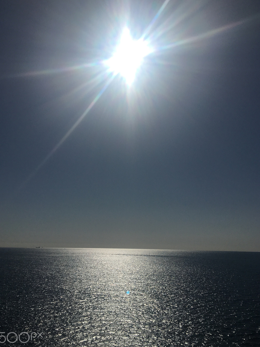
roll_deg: -0.3
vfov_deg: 56.8
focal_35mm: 32
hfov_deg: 44.2
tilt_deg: +13.5
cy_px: 178
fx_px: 320
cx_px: 127
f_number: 2.2
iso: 32
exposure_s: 1/38462
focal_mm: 4.15
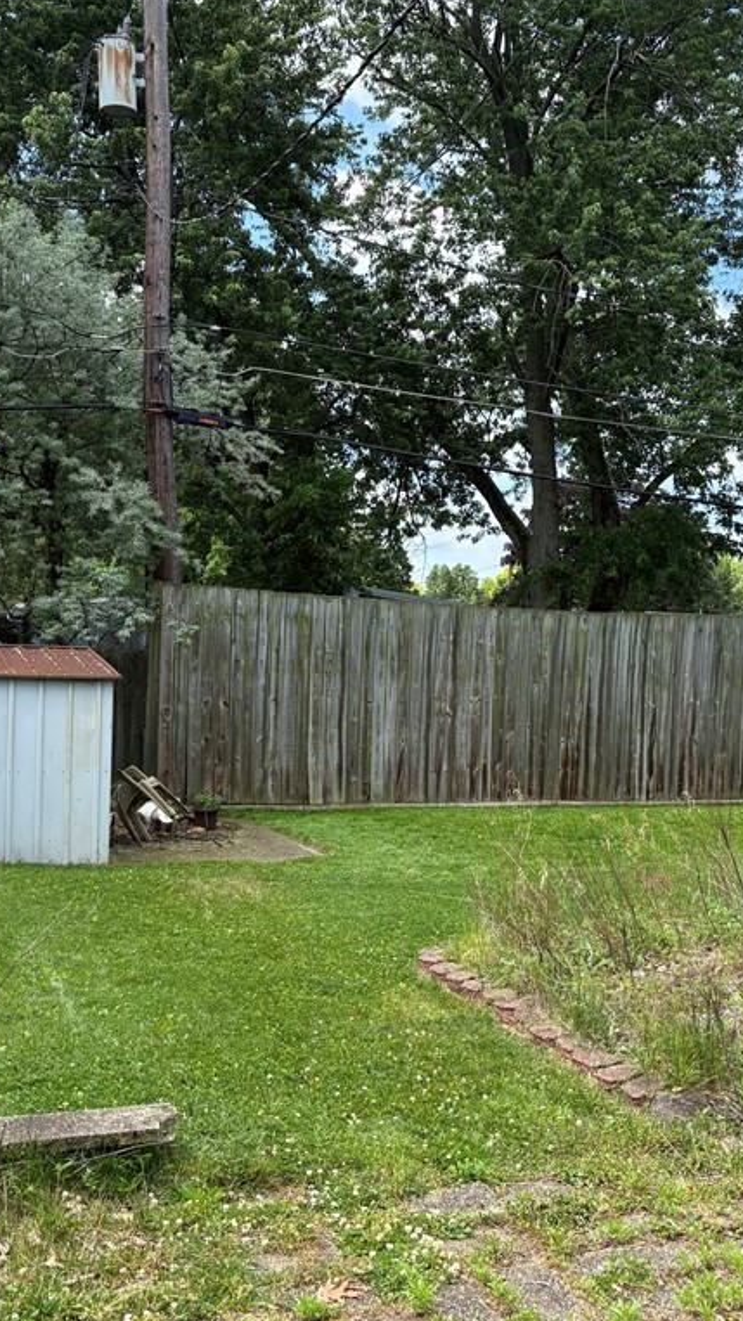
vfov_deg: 52.8
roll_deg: -1.1
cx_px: 423
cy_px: 660
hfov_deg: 31.1
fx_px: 1331
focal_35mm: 38
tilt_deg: +0.6
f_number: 1.6
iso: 64
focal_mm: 5.96
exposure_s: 1/1451
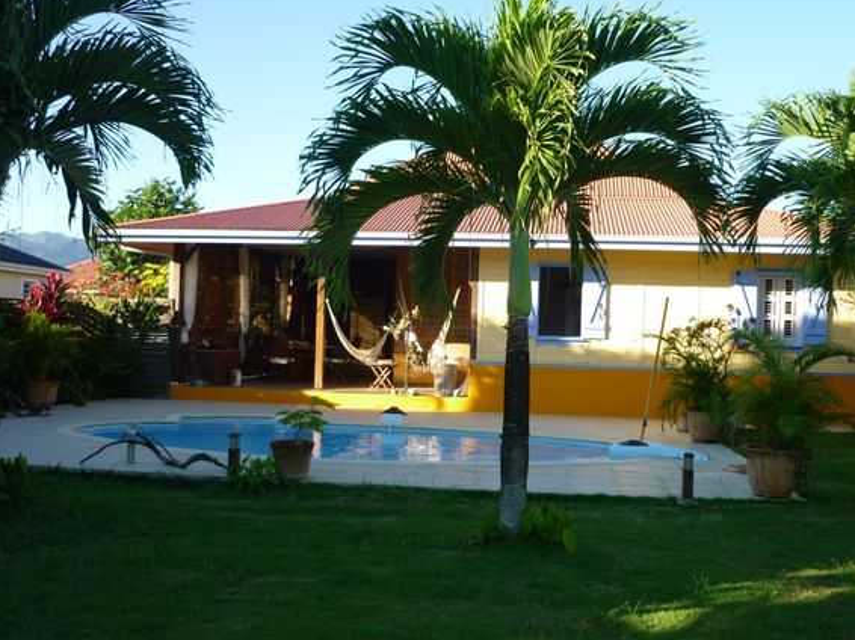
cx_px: 450
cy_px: 329
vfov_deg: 40.7
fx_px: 864
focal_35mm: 35
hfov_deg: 52.6
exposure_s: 1/320
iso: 80
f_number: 2.8
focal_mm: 5.5
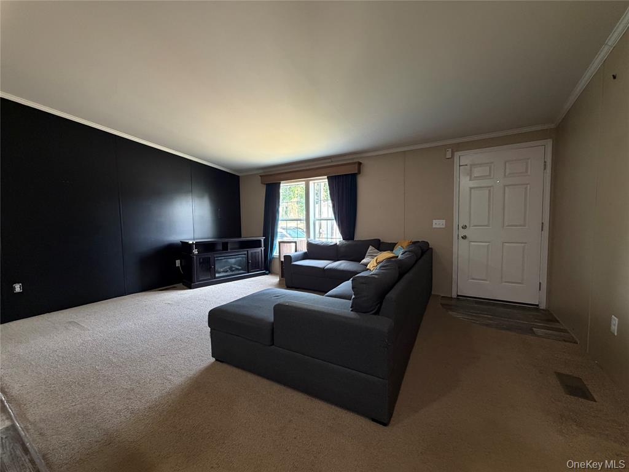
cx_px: 314
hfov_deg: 102.1
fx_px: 254
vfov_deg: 85.7
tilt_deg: -4.2
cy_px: 236
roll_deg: +1.2
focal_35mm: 14
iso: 320
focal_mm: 2.22
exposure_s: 1/60
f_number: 2.2
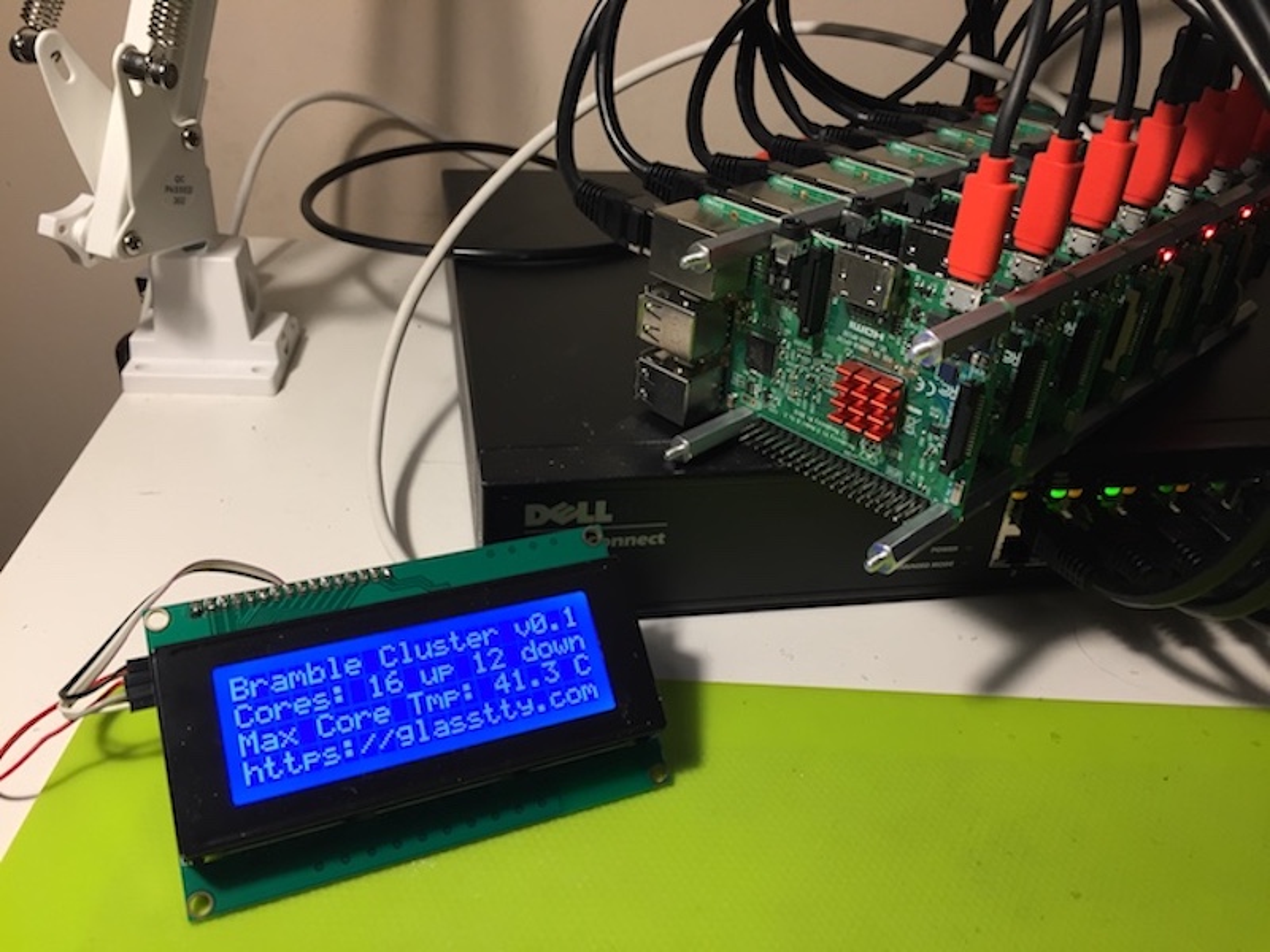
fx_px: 1064
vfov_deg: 48.2
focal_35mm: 29
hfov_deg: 61.7
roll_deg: -3.7
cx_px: 635
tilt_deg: -32.6
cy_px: 476
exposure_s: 1/33
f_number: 2.2
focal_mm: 4.15
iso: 40
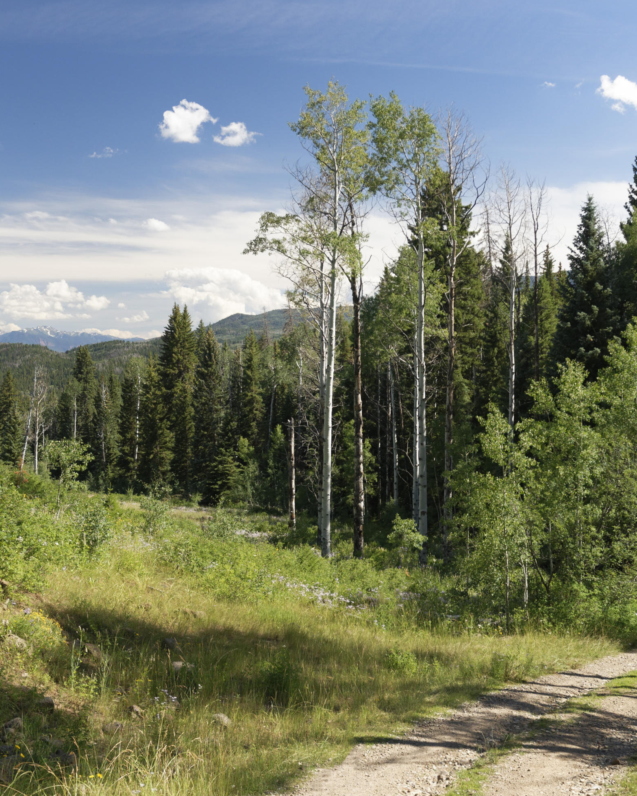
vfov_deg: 40.3
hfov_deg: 32.5
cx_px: 428
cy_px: 393
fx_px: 1084
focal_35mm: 46
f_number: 5.6
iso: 800
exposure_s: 1/1000
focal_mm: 32
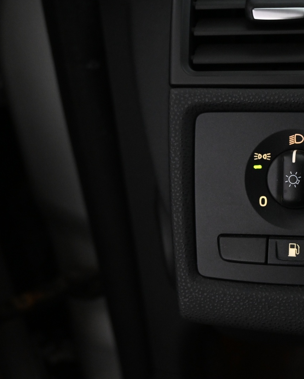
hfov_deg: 28.2
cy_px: 189
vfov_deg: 35.9
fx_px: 585
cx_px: 266
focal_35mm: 52
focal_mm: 24.5
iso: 2500
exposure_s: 1/40
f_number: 4.2
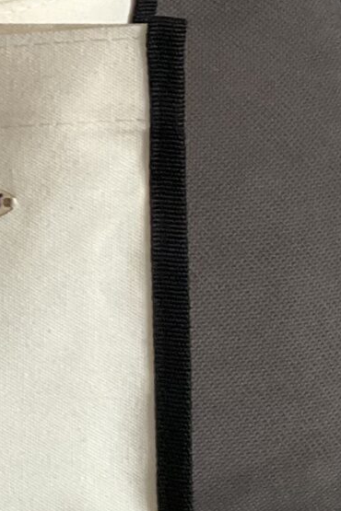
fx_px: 1975
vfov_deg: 14.6
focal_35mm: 139
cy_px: 67
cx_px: -476
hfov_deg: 8.9
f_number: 1.8
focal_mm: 3
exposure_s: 1/50
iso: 320
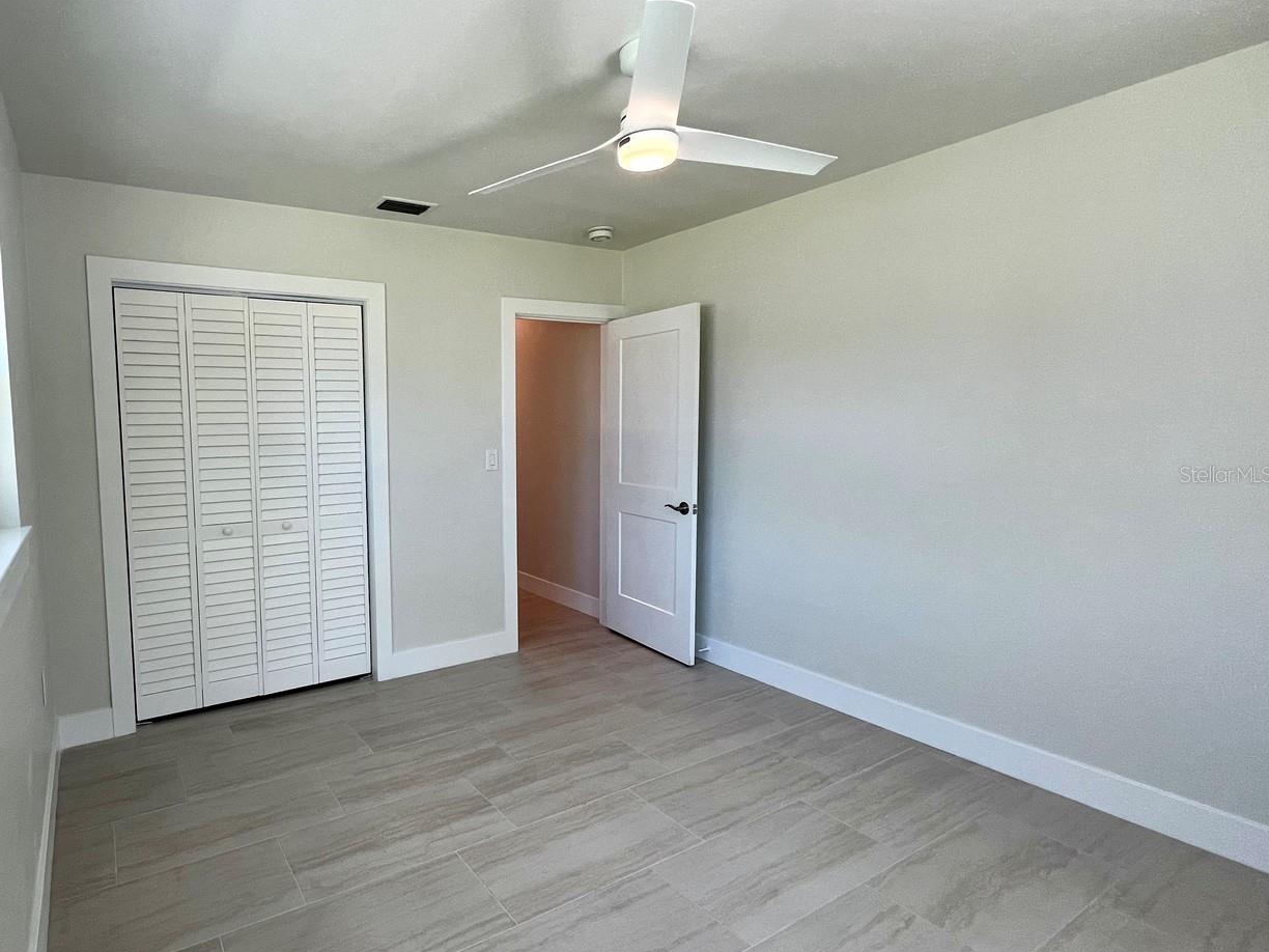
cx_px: 448
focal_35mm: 17
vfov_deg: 74.7
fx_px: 623
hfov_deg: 88.5
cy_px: 474
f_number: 1.8
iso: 80
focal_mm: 1.57
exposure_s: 1/120
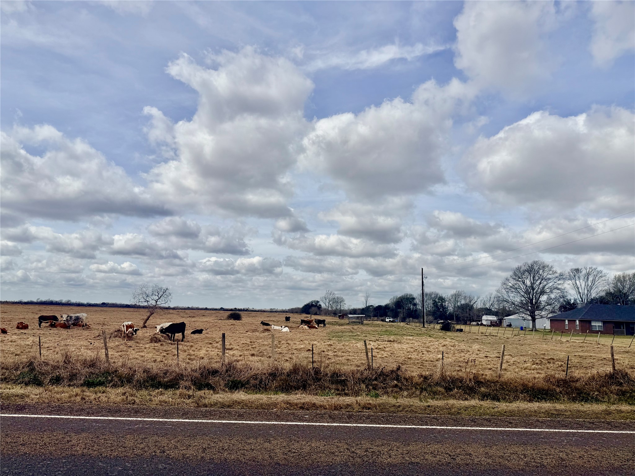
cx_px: 318
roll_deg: -2.5
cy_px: 238
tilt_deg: +10.4
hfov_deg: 71.6
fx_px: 440
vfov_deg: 56.8
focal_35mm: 24
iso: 80
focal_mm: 6.76
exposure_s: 1/11905
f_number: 1.78
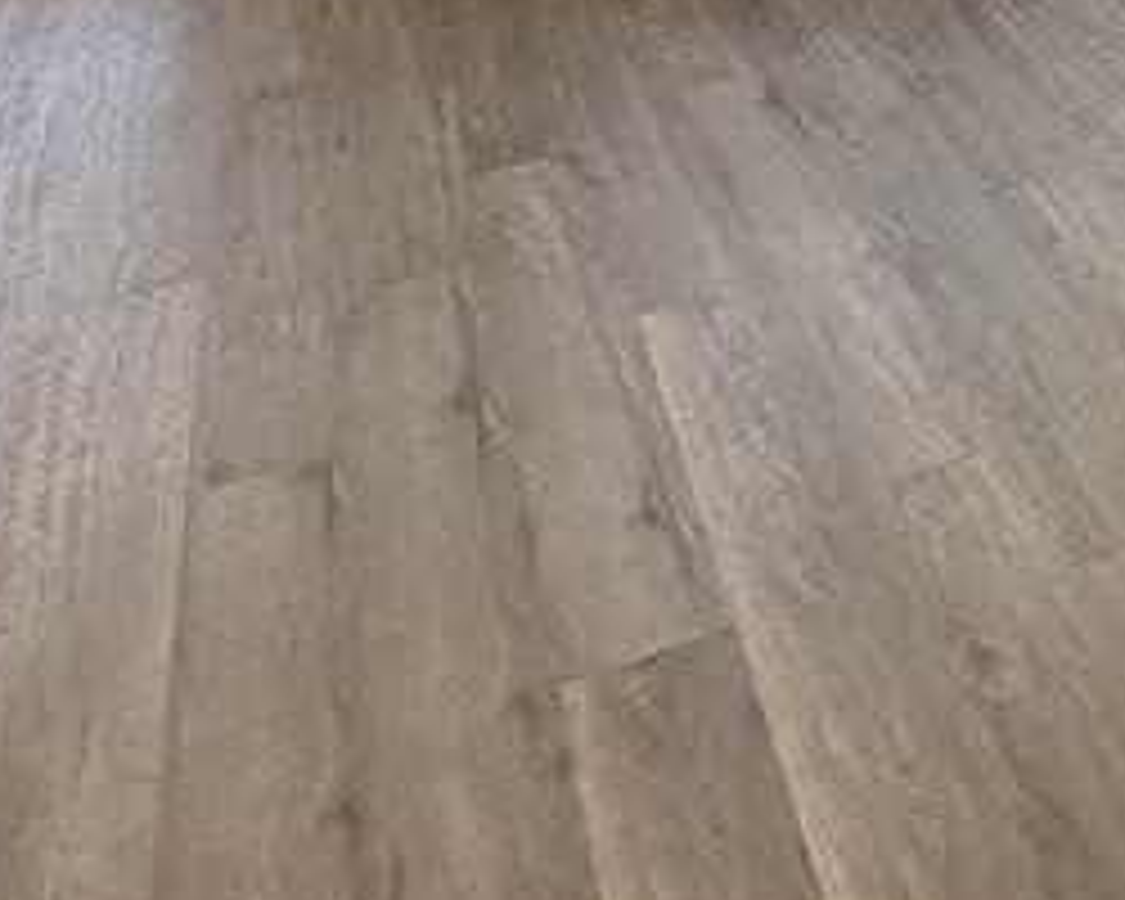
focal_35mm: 56
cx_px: 1665
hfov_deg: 25.6
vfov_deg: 25.5
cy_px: -45
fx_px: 1865
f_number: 2.2
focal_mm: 2.22
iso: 125
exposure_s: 1/120
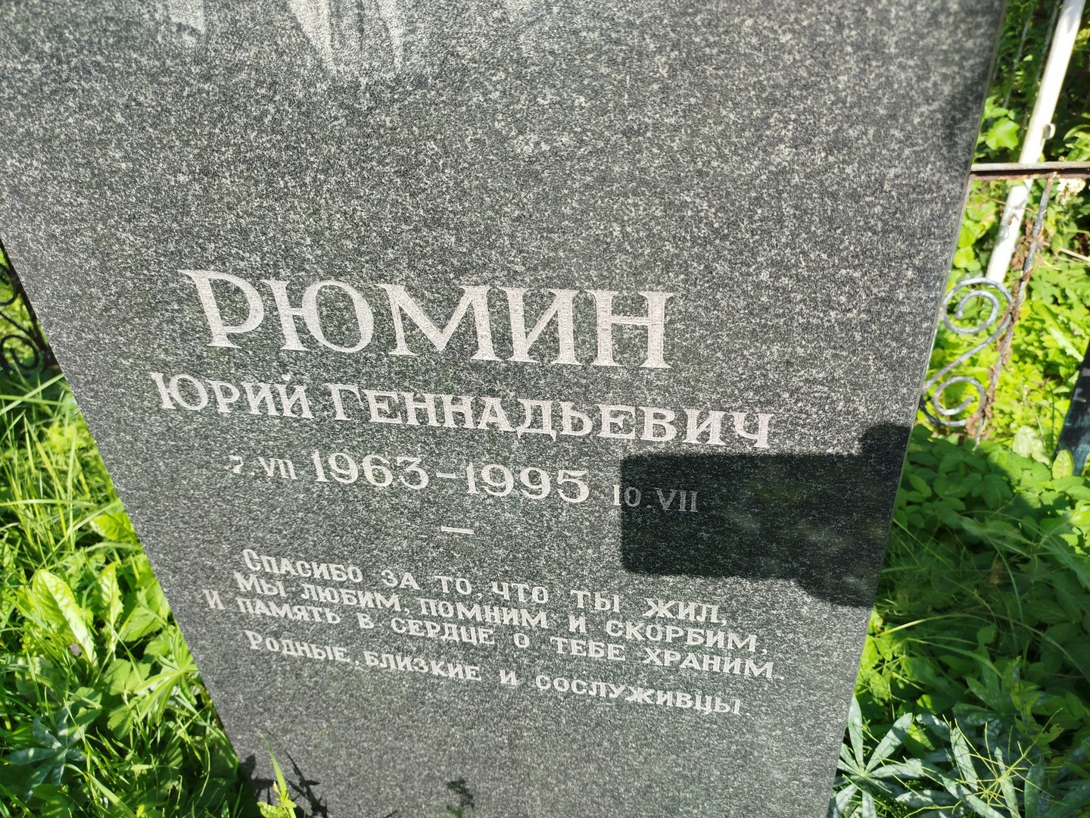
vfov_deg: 56.8
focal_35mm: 24
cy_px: 409
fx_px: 756
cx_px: 545
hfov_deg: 71.6
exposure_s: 1/407
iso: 50
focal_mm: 5.31
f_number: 1.7
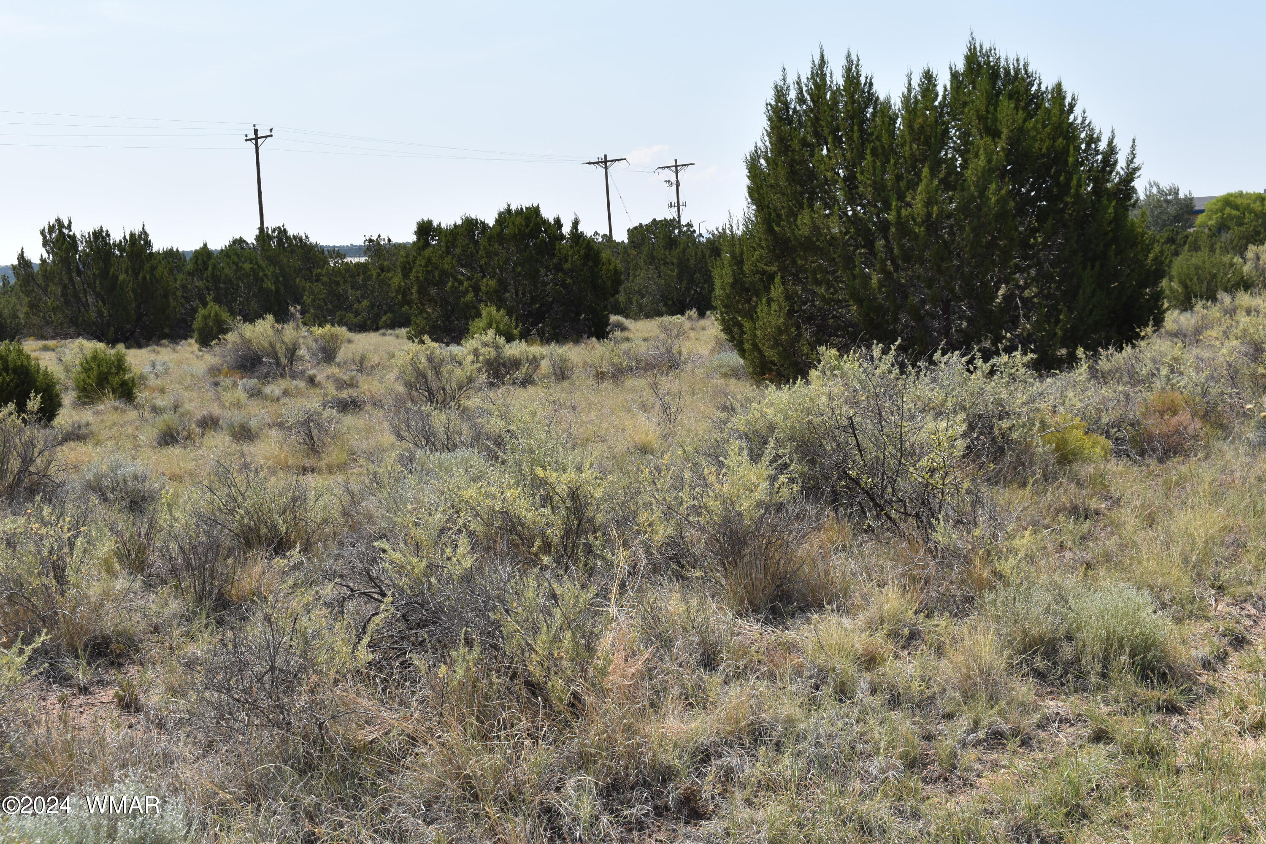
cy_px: 422
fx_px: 1635
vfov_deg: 28.9
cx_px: 633
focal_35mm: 46
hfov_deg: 42.3
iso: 100
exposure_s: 1/200
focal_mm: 31
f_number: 11
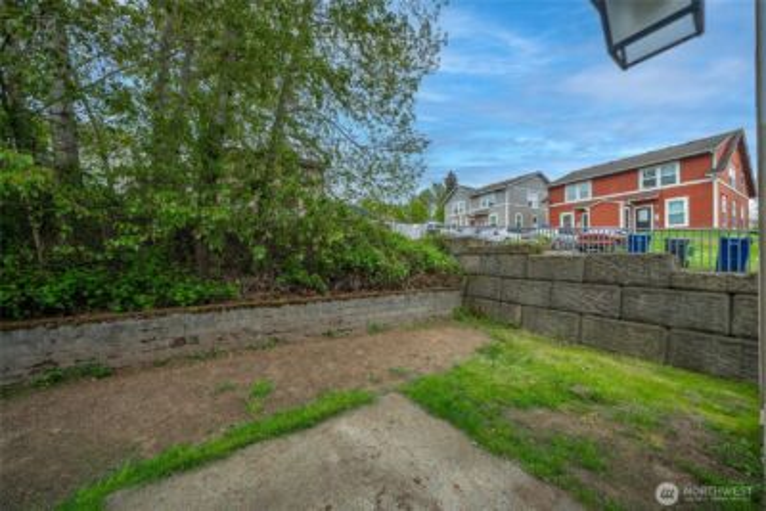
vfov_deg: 90.1
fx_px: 255
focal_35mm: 12
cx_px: 383
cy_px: 256
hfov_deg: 112.6
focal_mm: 12
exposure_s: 1/320
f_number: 4
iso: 80
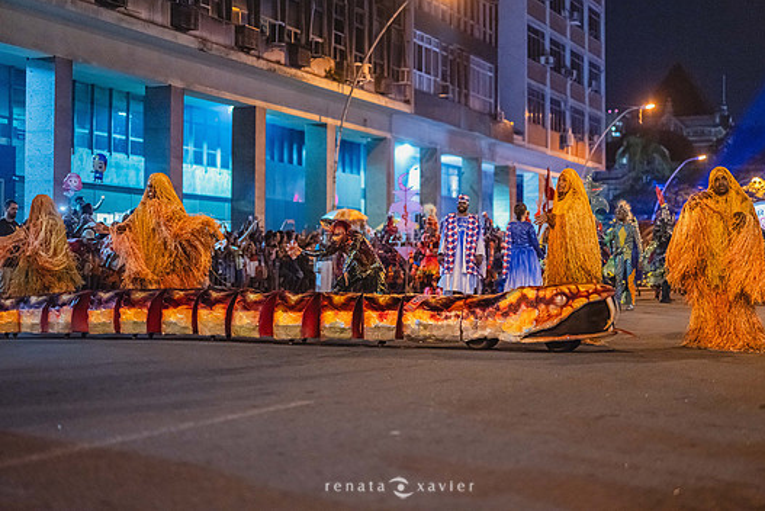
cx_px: 398
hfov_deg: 36.2
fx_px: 1169
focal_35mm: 55
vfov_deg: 24.6
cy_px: 232
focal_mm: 50
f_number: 1.2
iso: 6400
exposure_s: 1/320
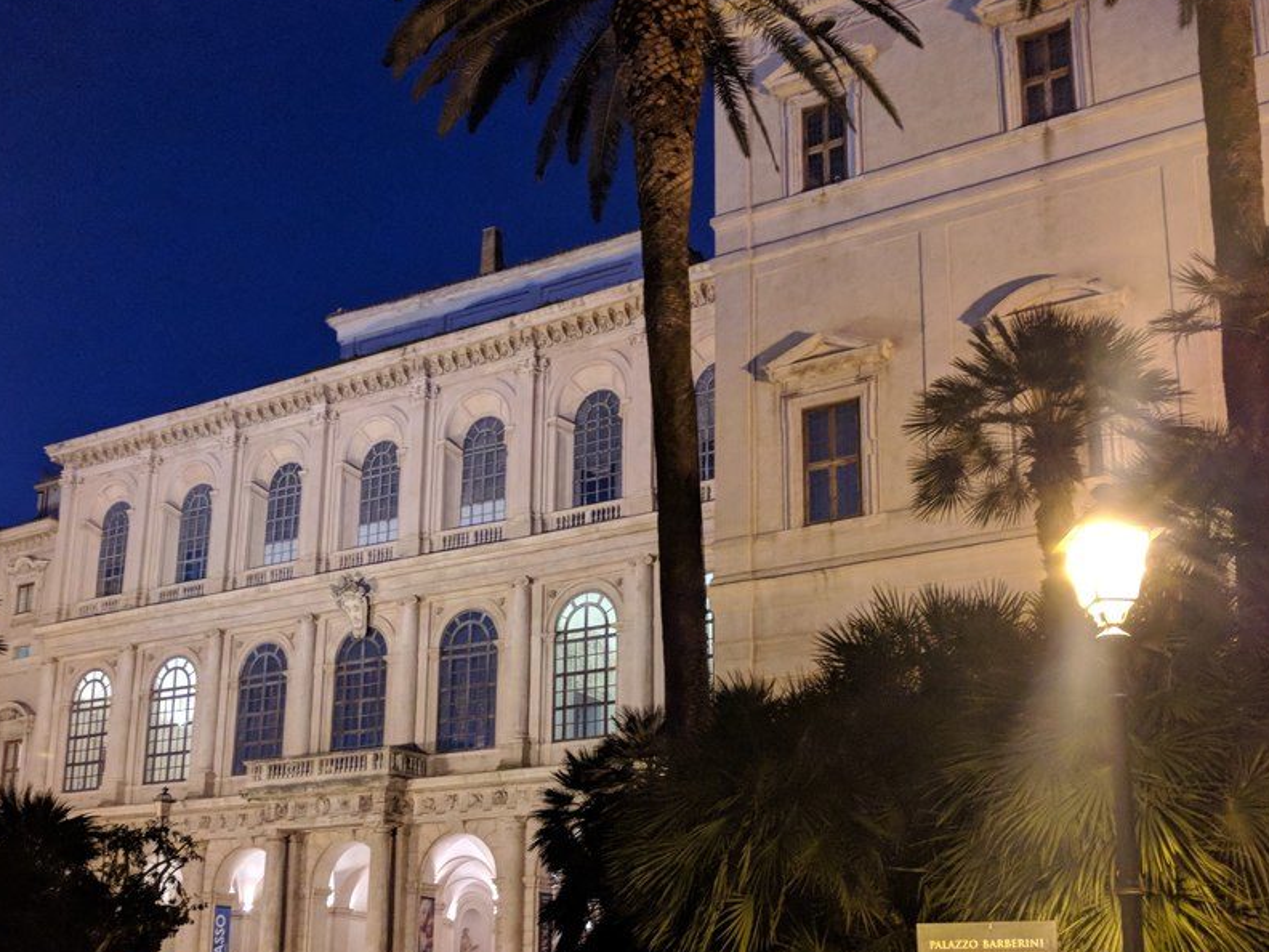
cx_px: 572
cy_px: 643
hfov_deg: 44.7
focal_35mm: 42
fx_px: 1540
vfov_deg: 34.0
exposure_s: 1/36.4
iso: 854
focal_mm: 4.67
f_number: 2
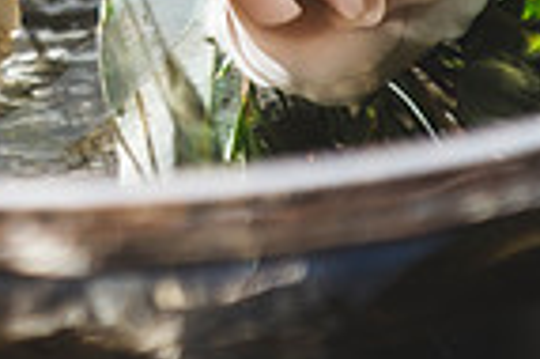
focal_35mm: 813
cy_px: -255
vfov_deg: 1.7
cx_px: -230
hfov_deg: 2.5
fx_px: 12181
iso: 200
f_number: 2.8
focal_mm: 200
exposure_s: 1/800
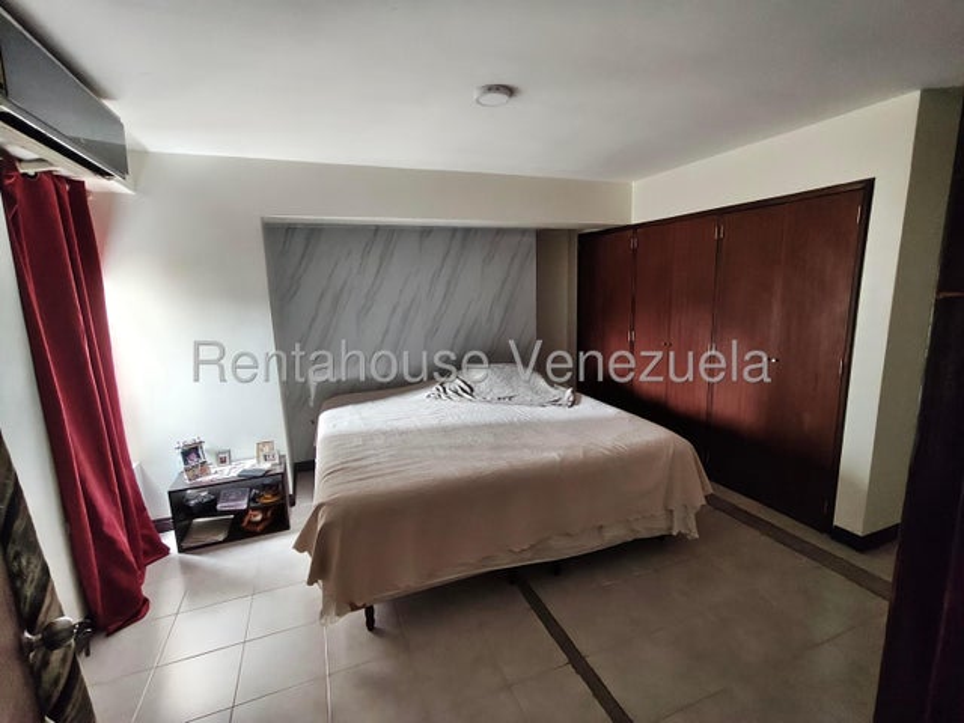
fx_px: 418
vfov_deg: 81.7
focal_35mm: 15
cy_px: 362
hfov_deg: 98.2
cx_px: 482
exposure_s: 1/30
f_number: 2.2
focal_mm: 1.67
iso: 800
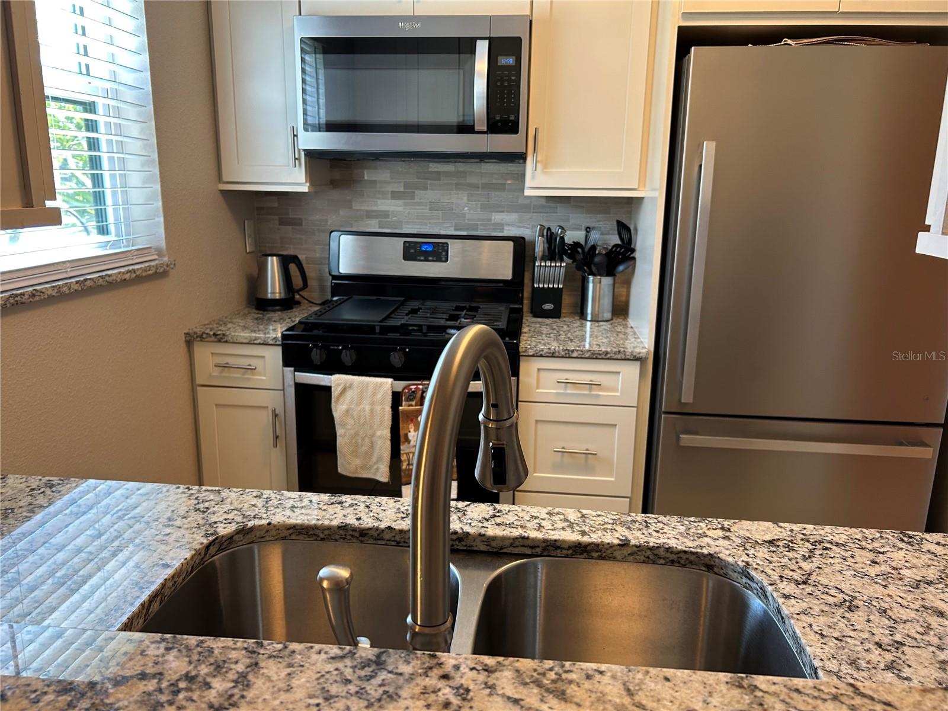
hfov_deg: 67.3
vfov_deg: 53.1
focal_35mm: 26
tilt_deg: -12.7
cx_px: 474
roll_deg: -1.2
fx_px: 712
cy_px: 356
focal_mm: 5.7
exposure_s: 1/60
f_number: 1.5
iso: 100
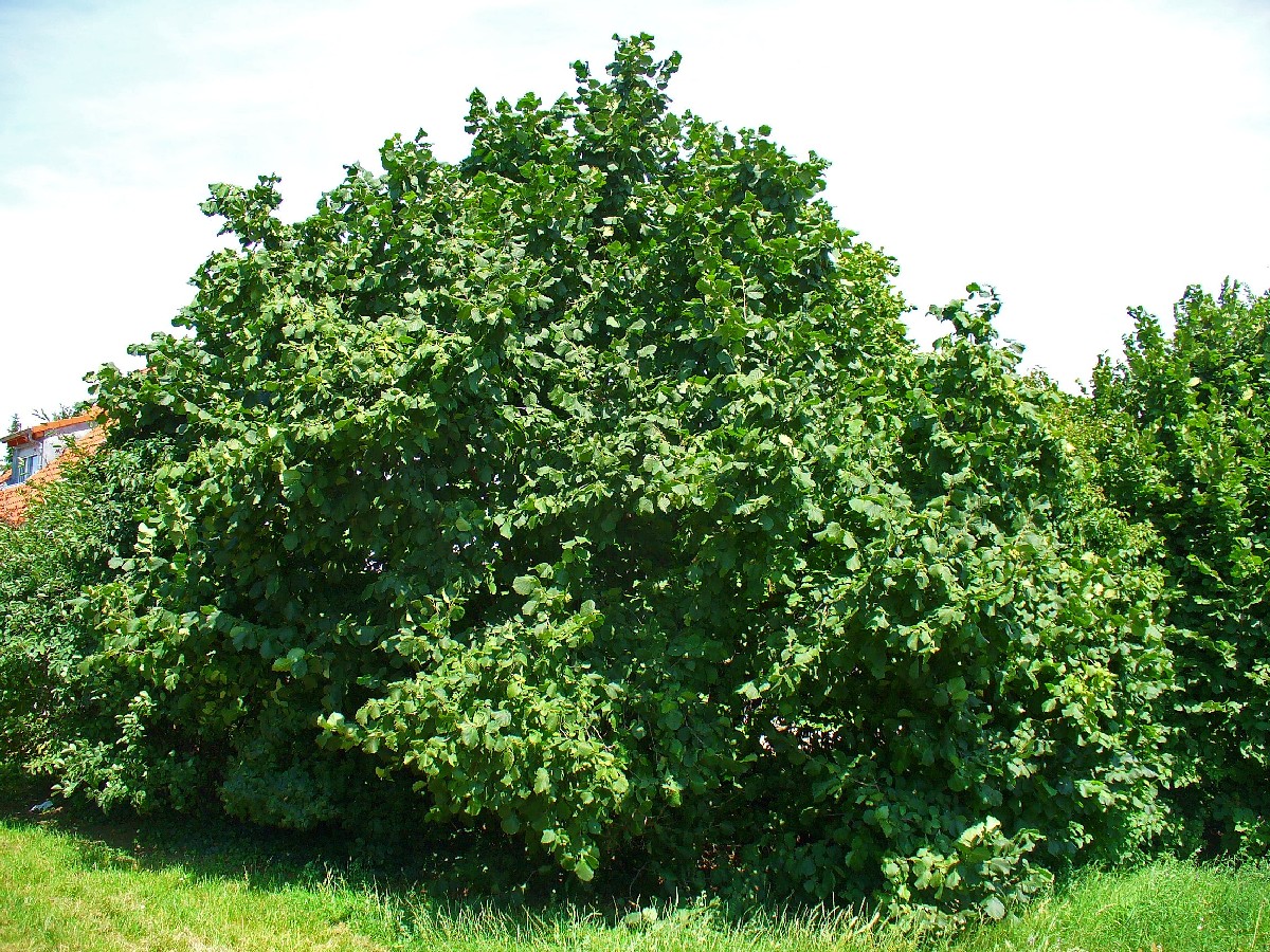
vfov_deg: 38.7
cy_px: 476
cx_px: 635
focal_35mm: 37
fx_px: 1357
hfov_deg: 50.1
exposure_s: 1/400
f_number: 2.8
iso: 64
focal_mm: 6.1
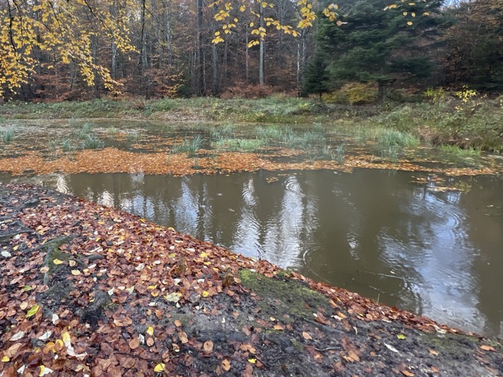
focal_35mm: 20
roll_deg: +1.8
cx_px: 147
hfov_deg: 77.6
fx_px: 291
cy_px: 105
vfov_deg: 63.0
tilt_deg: -2.0
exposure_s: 1/99
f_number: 1.8
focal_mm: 1.57
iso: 125
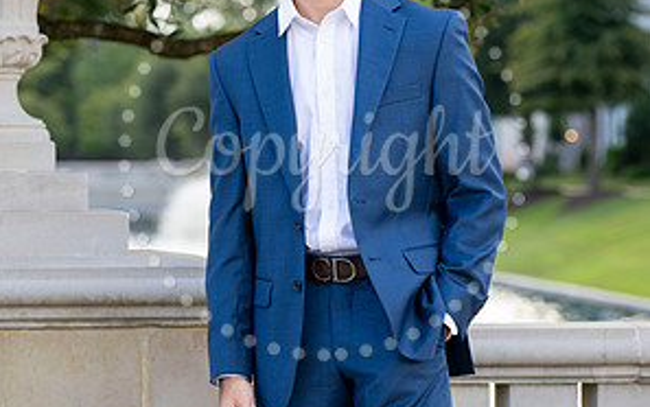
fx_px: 3279
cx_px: 324
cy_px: 153
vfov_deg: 7.1
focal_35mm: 185
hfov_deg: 11.3
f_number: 5
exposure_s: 1/200
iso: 250
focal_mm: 120
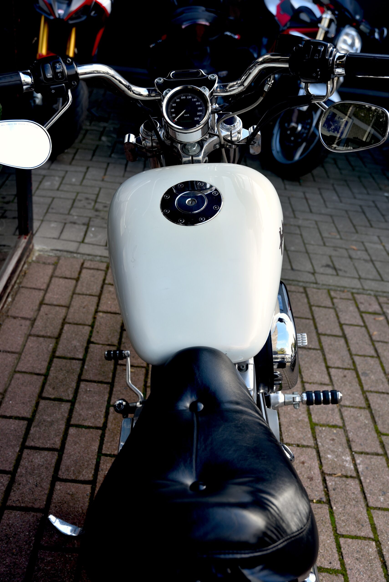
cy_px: 291
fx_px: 680
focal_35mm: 42
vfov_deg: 46.4
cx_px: 194
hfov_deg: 31.9
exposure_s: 1/100
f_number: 5
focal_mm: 42
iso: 200
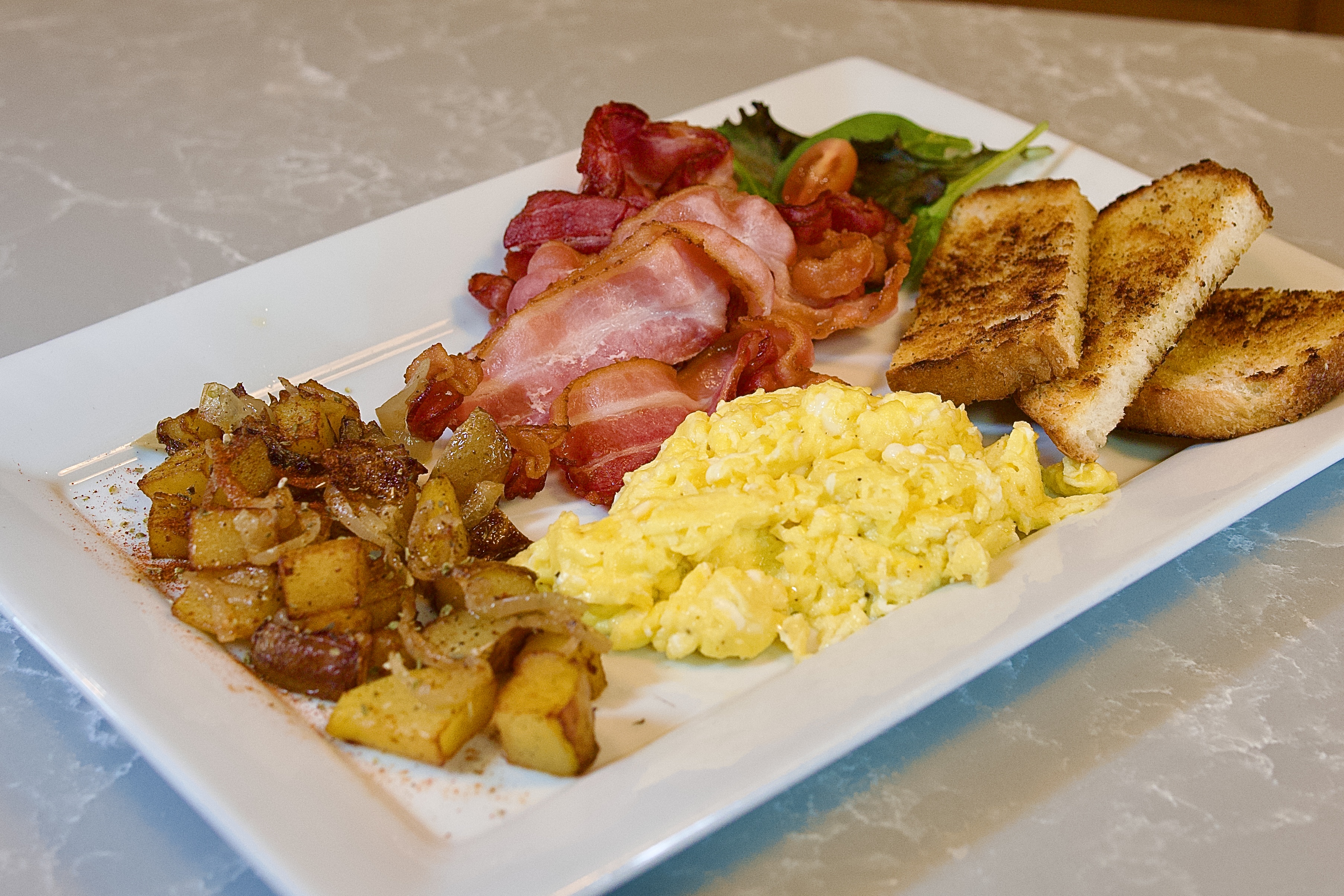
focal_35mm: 45
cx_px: 672
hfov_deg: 43.6
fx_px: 1680
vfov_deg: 29.9
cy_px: 448
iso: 800
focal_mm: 30
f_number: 4
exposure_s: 1/160
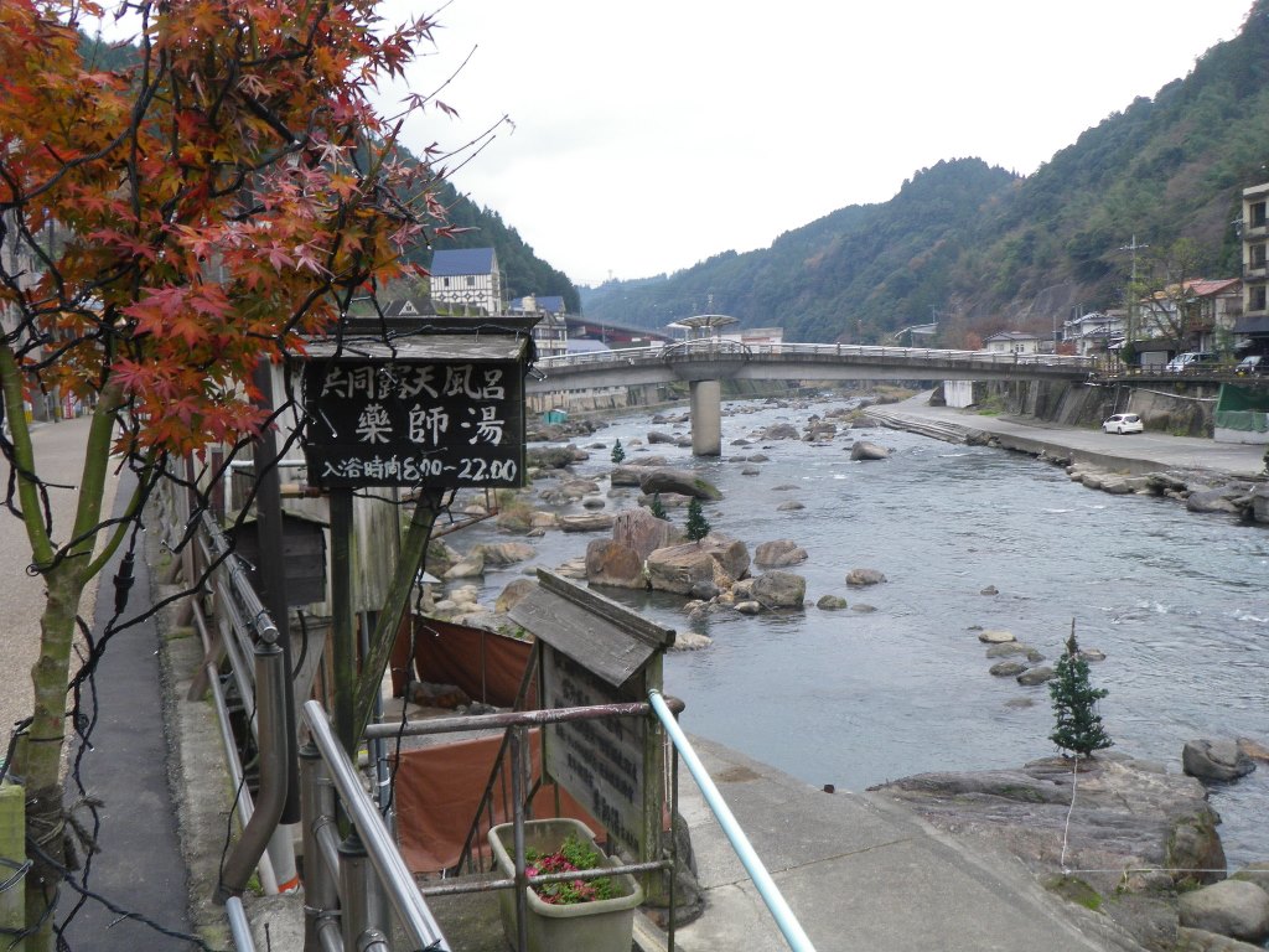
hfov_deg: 52.6
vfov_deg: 40.7
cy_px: 476
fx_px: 1283
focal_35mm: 35
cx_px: 634
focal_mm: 6.2
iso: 64
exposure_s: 1/80
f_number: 3.8
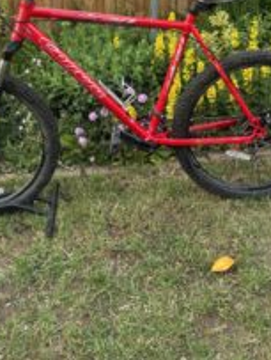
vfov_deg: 38.7
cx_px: 103
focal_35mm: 46
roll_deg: +1.9
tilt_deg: -13.8
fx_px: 479
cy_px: 44
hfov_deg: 31.5
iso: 80
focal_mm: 5.96
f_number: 1.6
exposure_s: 1/121
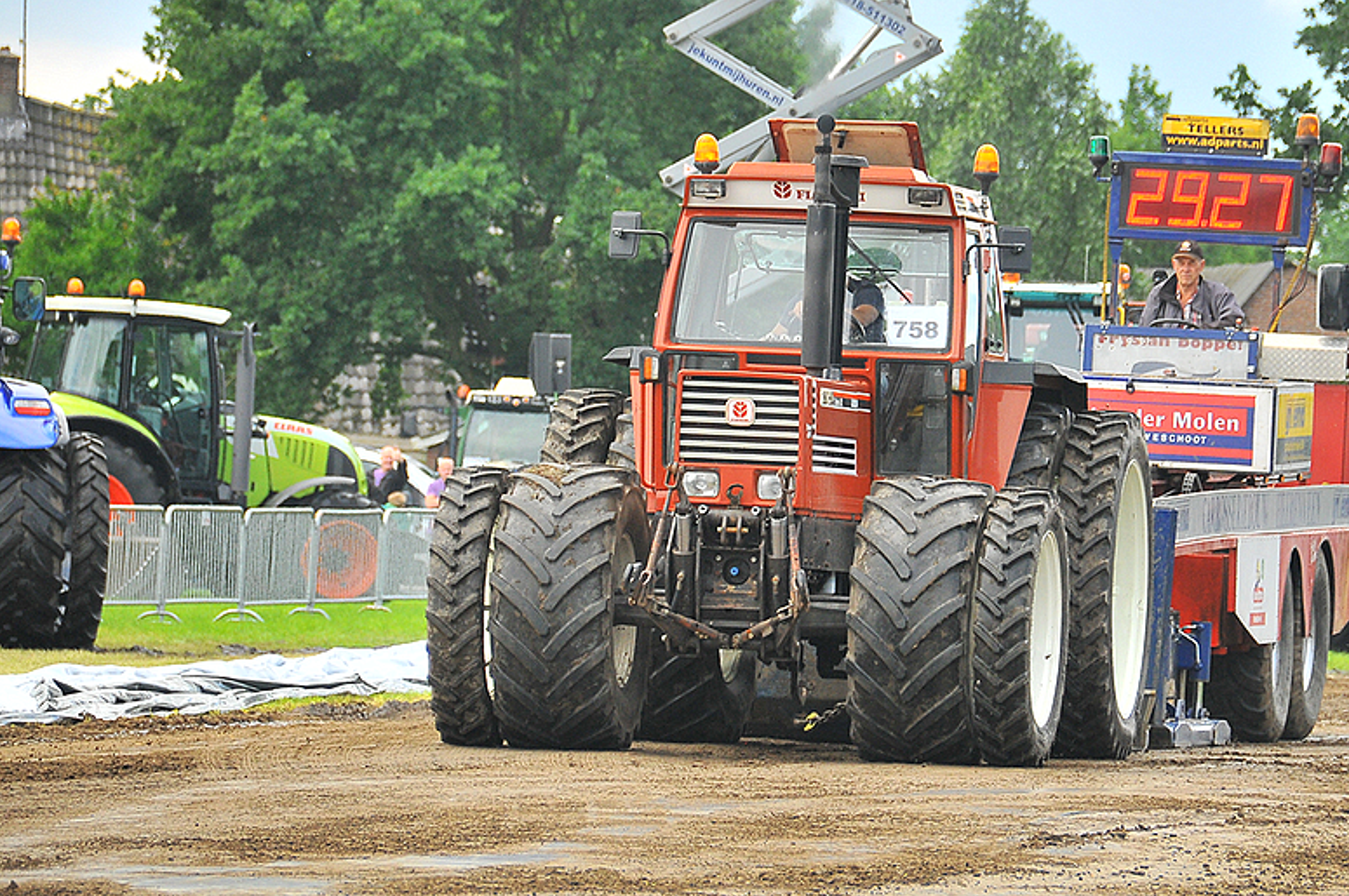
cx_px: 889
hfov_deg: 5.9
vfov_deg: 4.0
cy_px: 390
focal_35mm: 347
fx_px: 12976
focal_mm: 175
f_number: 5.6
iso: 500
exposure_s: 1/800
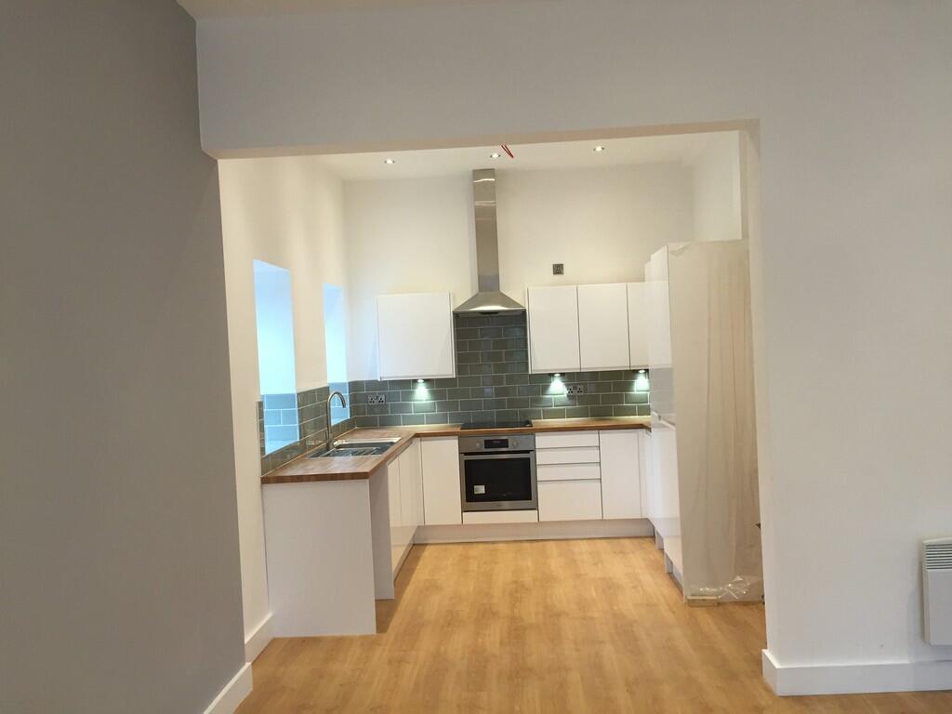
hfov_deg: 61.7
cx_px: 476
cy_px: 357
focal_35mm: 29
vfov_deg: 48.2
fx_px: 798
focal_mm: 4.15
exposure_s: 1/33
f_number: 2.2
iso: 64
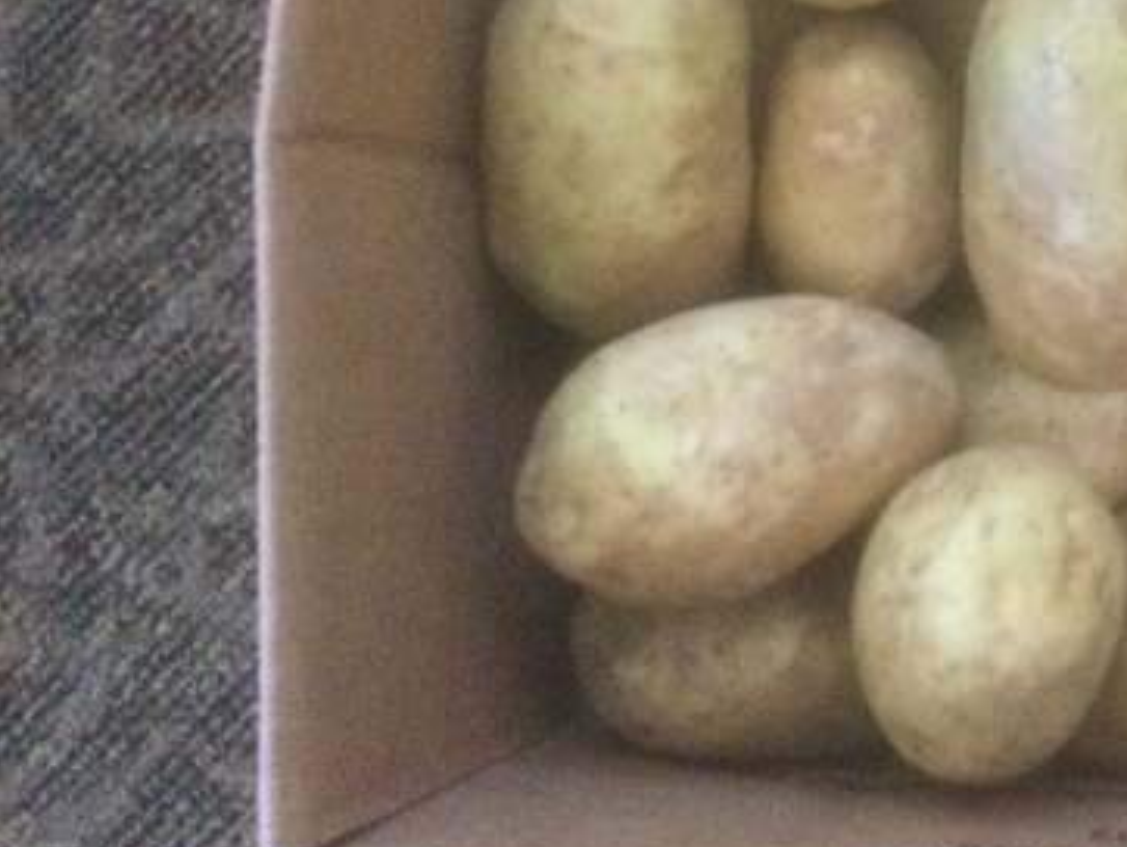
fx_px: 2509
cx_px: 1398
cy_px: -101
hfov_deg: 23.0
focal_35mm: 77
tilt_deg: -83.4
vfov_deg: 18.4
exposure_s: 1/30
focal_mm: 3.3
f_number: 2.4
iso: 200
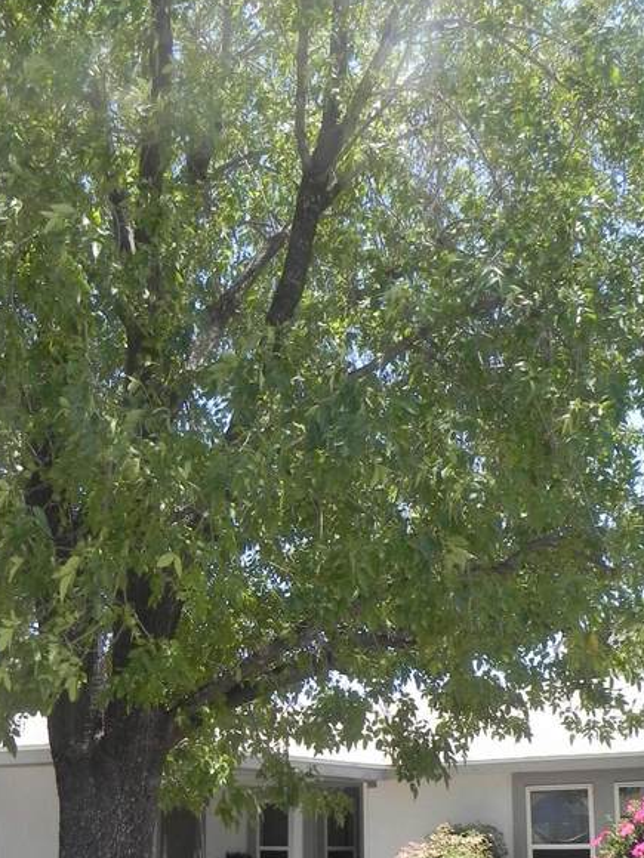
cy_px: 574
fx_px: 1067
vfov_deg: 43.2
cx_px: 255
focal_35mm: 43
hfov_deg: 33.5
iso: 160
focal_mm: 4.6
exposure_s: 1/388
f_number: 4
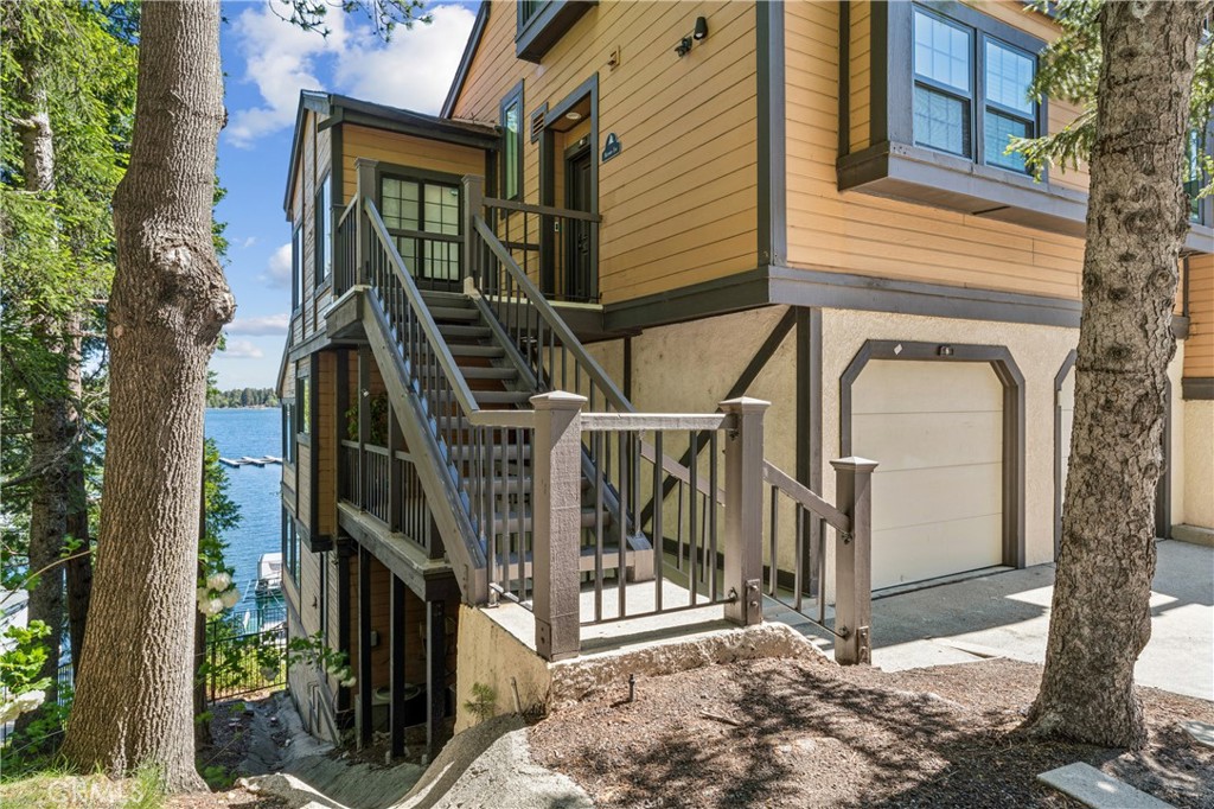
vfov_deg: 60.9
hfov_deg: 82.9
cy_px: 404
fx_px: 688
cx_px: 607
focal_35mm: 20
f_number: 22
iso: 100
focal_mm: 20.4
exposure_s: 1/5
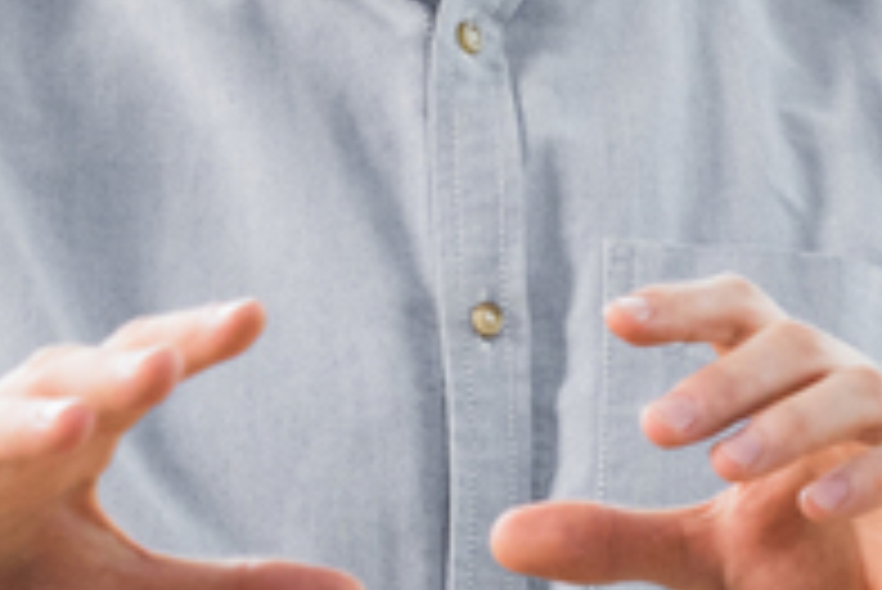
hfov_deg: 2.0
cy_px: 482
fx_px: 25130
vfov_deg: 1.3
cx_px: 812
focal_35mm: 1025
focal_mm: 130
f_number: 3.5
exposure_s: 1/100
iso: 400
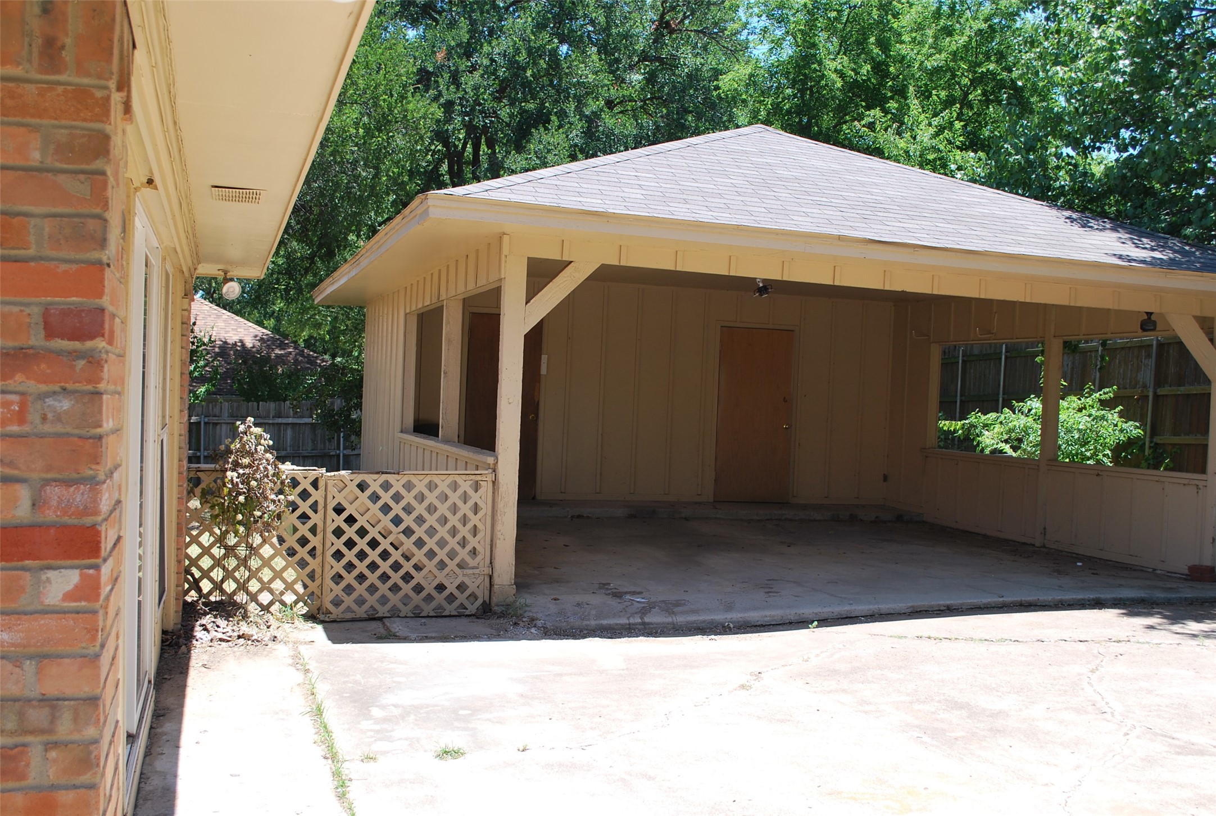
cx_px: 608
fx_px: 1218
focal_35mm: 36
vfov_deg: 37.0
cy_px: 408
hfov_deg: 53.0
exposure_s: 1/125
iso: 100
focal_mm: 24
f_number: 5.6
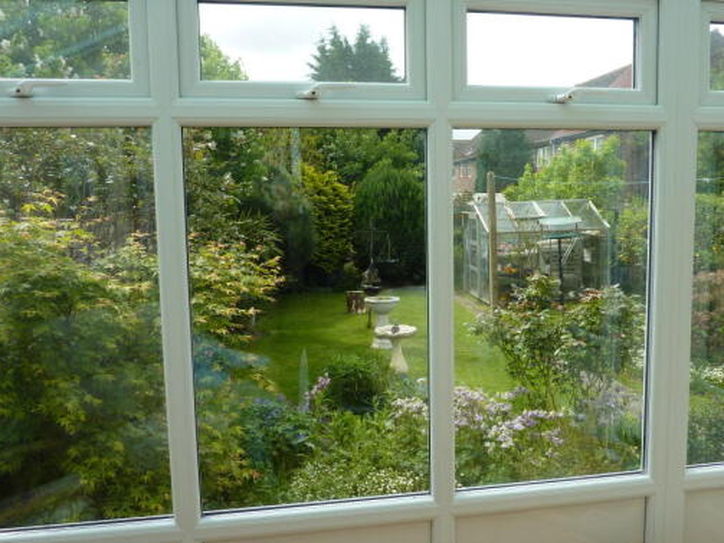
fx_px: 606
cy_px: 269
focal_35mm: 29
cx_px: 407
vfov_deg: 48.2
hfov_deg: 61.5
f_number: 4
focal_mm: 4.1
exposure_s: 1/200
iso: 80
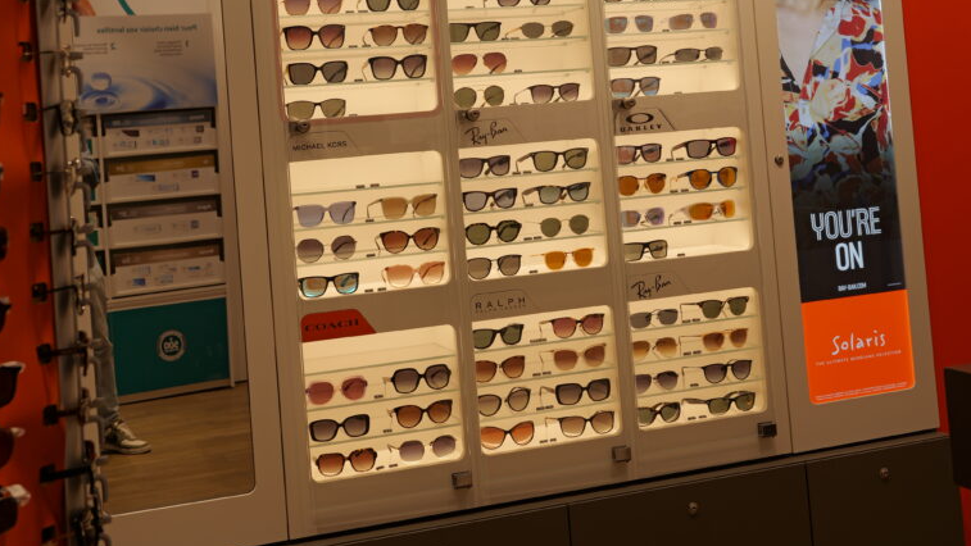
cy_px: 100
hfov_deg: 40.6
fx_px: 1313
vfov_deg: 23.1
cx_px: 481
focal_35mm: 51
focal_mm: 32
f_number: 3.5
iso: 100
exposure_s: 1/160
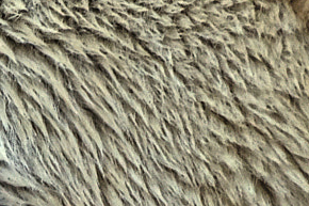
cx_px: -78
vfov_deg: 0.5
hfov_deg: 0.7
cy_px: 231
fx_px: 23701
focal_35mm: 2763
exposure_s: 1/1000
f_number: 5.6
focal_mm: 500
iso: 640
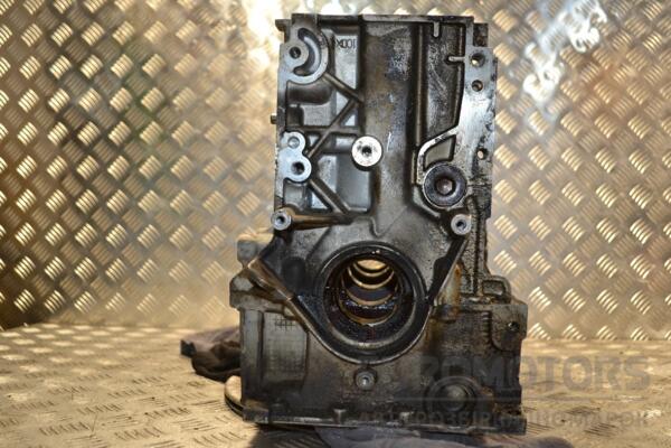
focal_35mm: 33
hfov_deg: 57.2
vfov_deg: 40.0
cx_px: 336
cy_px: 224
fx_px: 615
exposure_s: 1/60
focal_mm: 22
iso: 320
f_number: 4
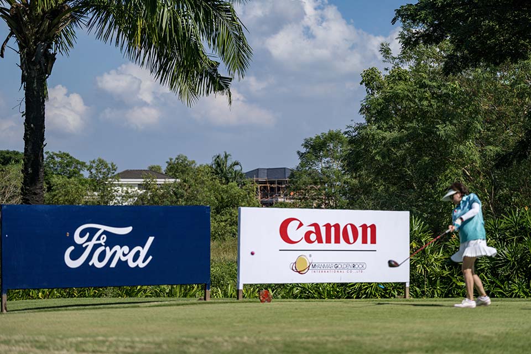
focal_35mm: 94
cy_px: 177
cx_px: 266
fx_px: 1386
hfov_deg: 21.7
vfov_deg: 14.6
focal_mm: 94
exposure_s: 1/12800
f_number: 2.8
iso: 180
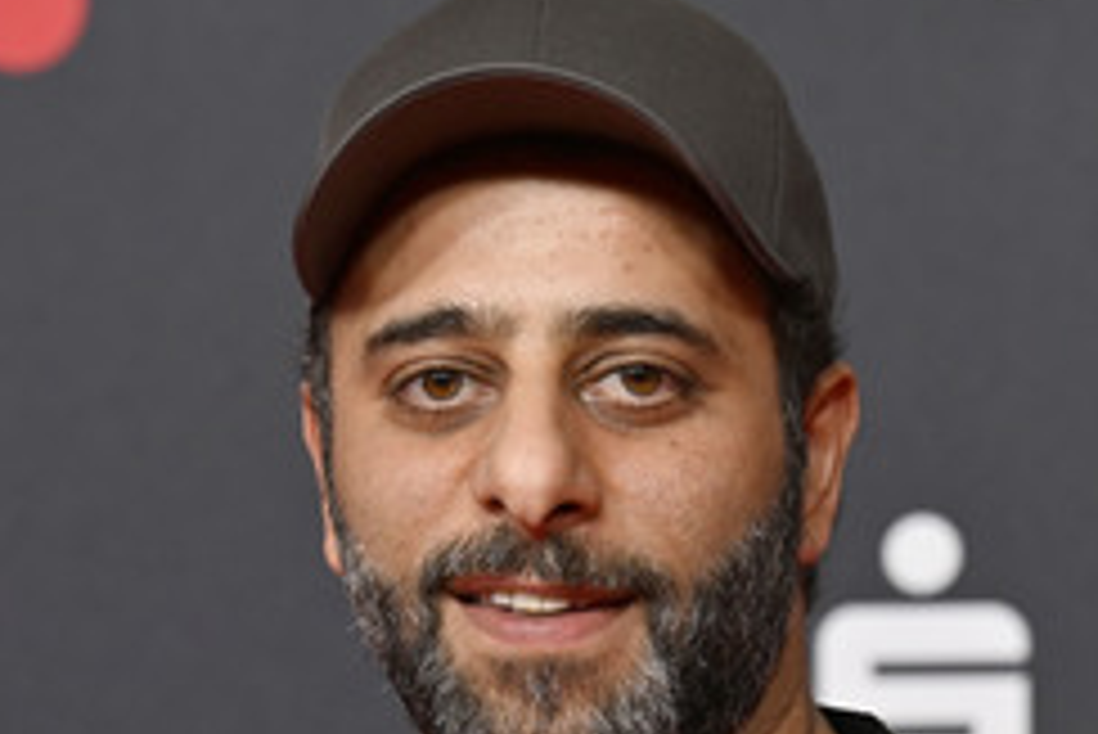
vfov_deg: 4.3
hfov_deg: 6.4
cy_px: 603
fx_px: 9857
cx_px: 497
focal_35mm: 323
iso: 1250
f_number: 5
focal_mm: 175
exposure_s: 1/320
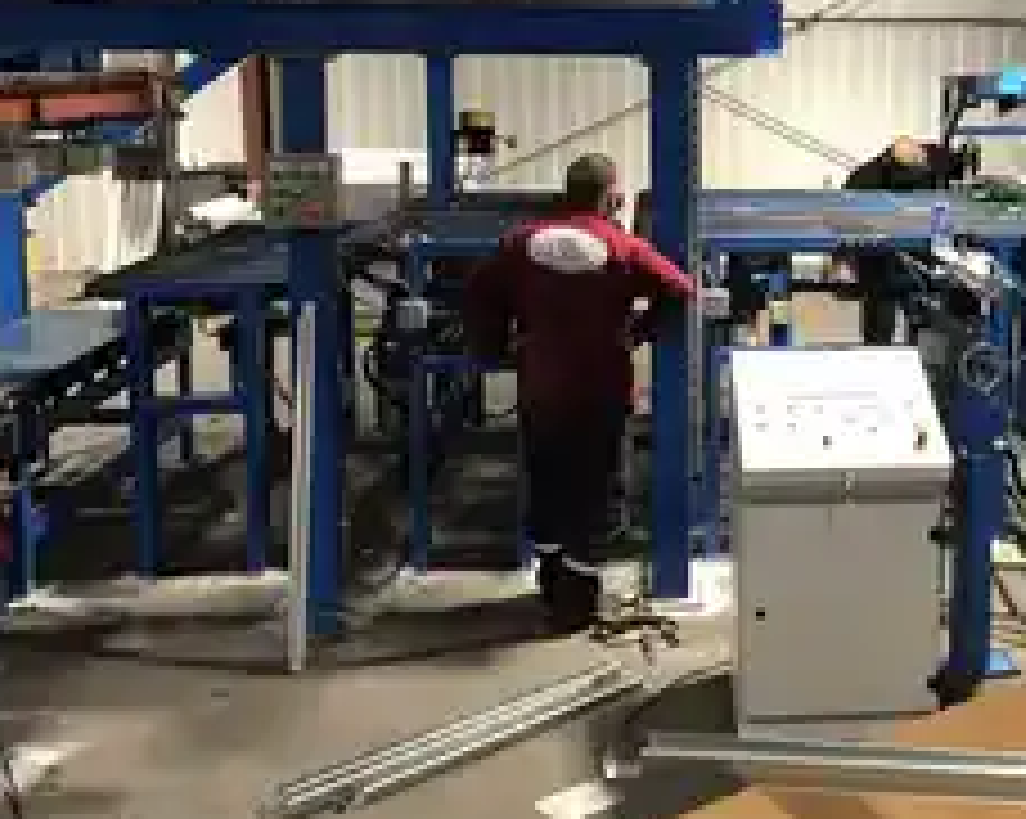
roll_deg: -0.8
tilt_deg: -6.0
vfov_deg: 31.0
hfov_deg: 37.4
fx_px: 1456
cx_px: 824
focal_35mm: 48
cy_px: 230
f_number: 1.8
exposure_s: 1/15
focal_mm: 3.99
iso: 50
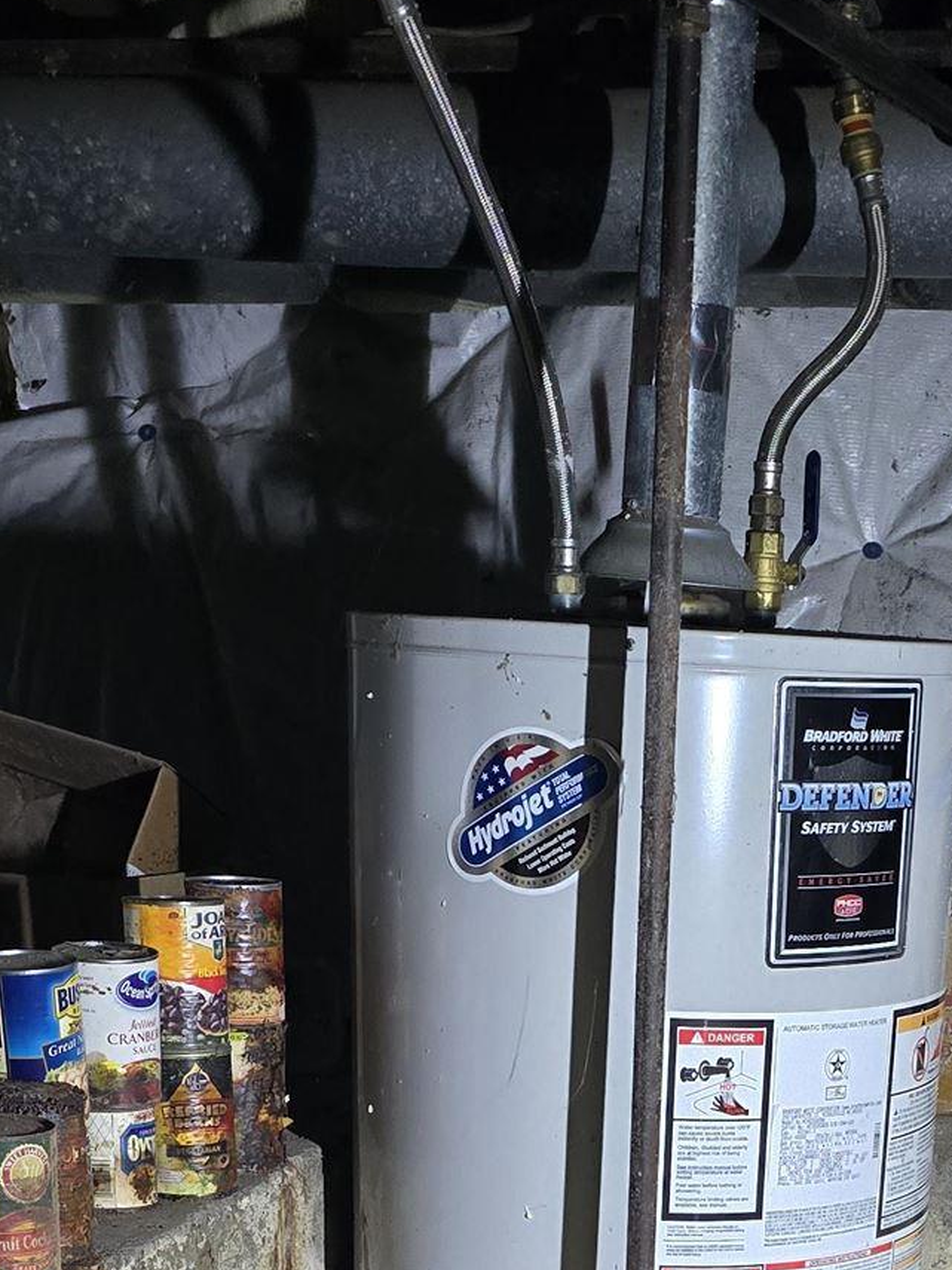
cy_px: 1427
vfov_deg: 28.2
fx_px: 2274
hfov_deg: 23.3
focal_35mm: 62
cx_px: 772
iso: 640
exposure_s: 1/60
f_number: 1.7
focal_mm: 6.3
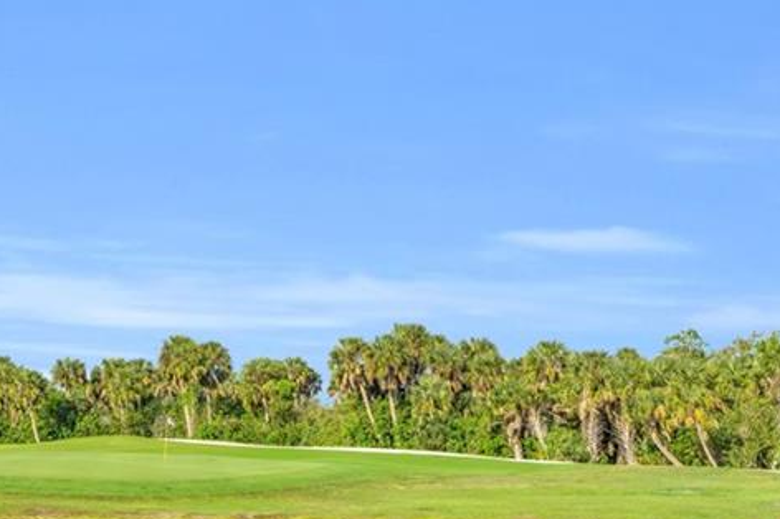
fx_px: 1645
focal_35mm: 76
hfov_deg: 26.4
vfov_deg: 17.8
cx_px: 203
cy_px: 417
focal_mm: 35
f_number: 9
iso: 200
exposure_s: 1/500
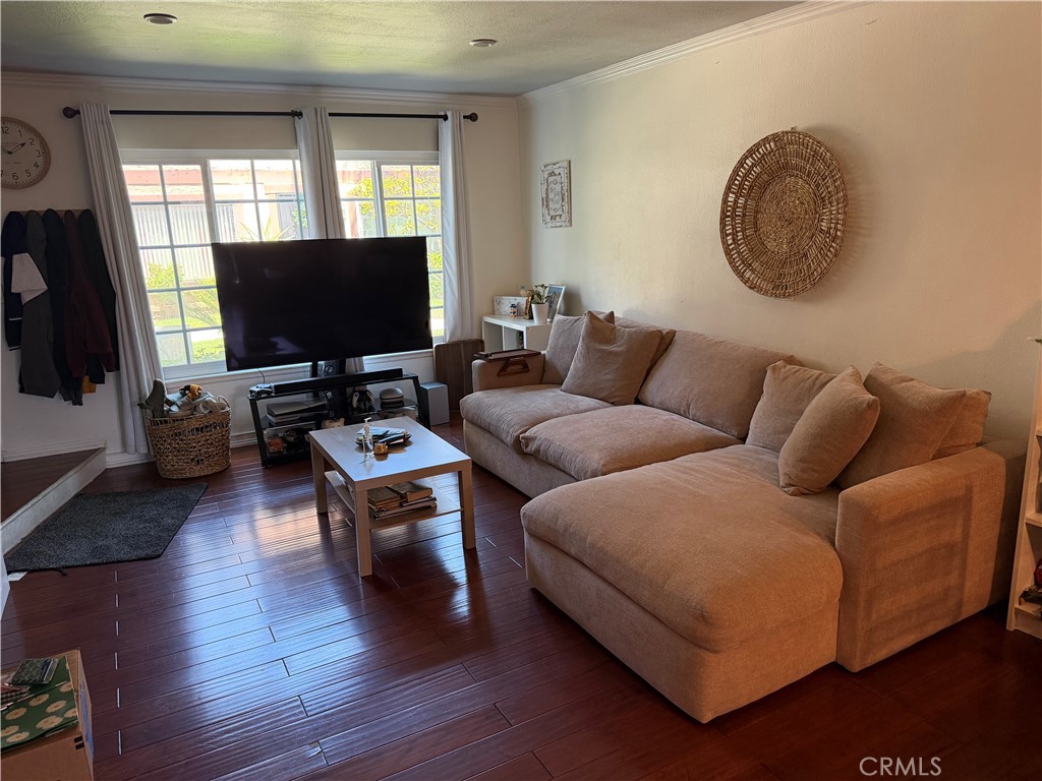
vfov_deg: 56.8
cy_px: 390
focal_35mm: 24
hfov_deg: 71.6
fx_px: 722
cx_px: 521
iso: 320
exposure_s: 1/60
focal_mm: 6.76
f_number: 1.78
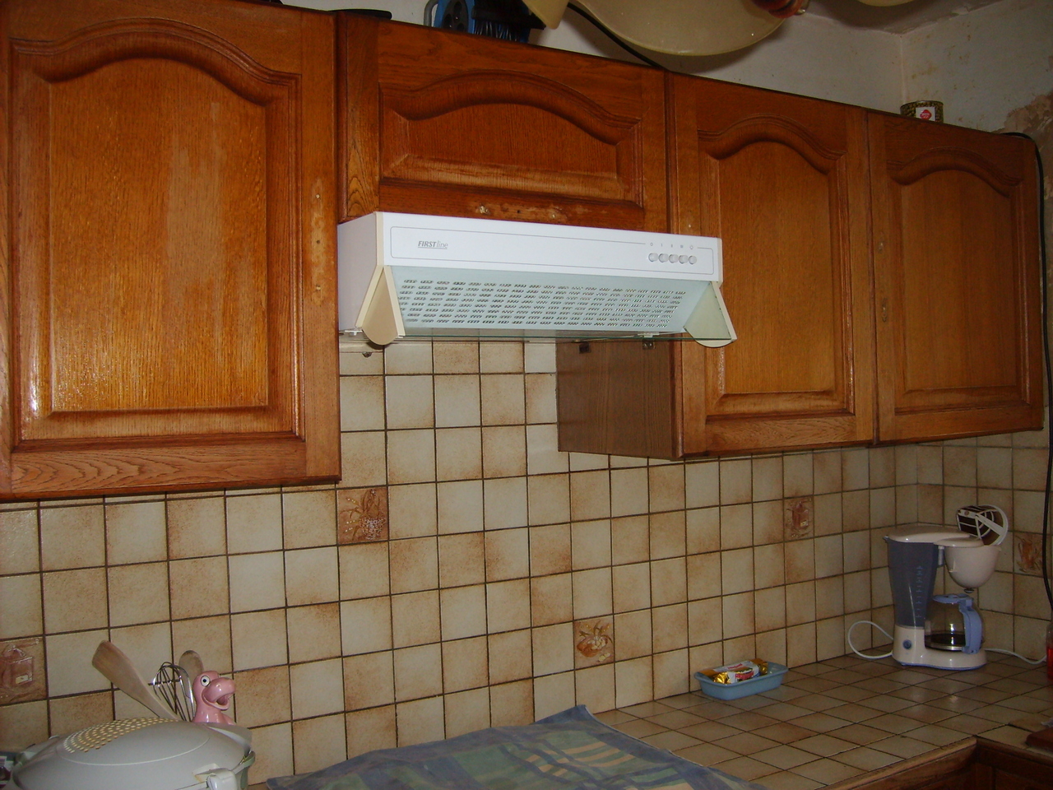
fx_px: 1065
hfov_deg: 52.6
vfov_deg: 40.7
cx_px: 526
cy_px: 395
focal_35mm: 35
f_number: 2.8
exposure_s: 1/45
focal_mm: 5.8
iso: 100
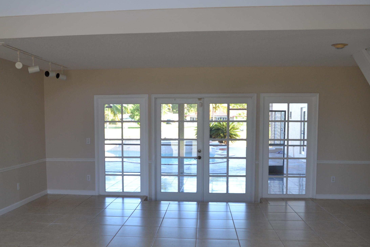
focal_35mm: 37
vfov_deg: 35.7
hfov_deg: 51.8
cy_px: 154
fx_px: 380
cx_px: 165
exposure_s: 1/100
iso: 400
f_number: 5
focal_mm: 18
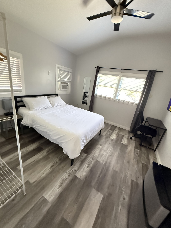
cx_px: 86
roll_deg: -7.0
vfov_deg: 102.1
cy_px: 114
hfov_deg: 85.7
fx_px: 92
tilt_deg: -18.8
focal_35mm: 14
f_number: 2.2
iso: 1000
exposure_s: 1/60
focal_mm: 2.22
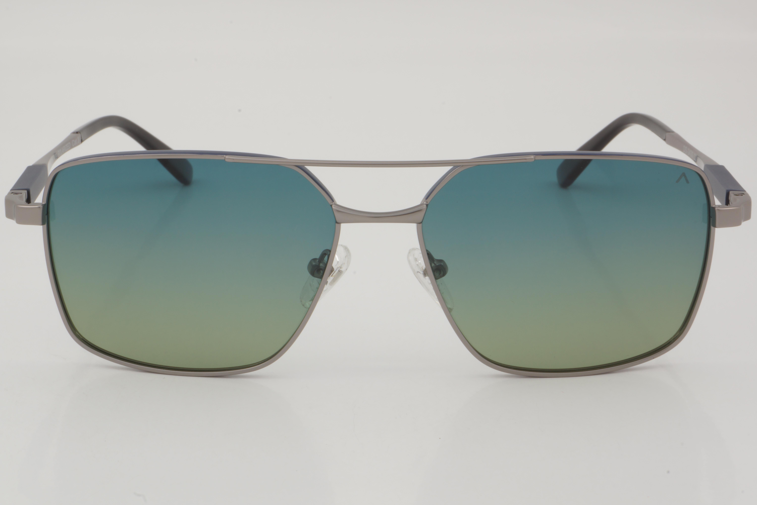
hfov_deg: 24.6
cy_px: 252
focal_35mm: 82
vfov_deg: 16.6
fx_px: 1735
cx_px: 378
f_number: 32
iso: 100
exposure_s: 1/3
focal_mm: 55
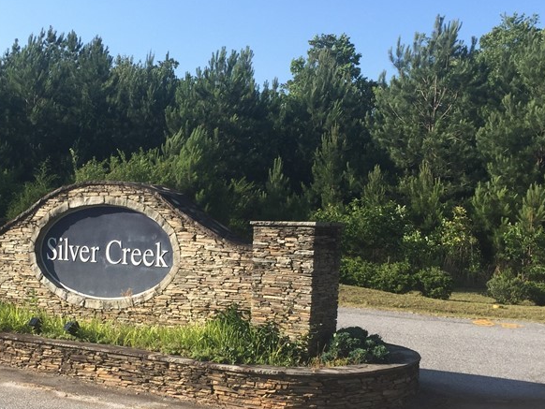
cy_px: 263
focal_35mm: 51
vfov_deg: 28.4
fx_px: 803
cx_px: 166
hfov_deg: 36.9
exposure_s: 1/1236
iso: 32
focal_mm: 4.15
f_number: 2.2
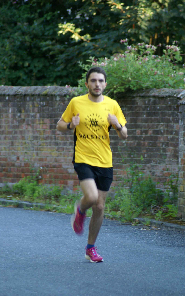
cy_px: 148
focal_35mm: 383
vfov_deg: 5.5
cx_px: 98
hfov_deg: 3.4
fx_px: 3090
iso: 400
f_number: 5.6
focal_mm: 250
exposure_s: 1/60
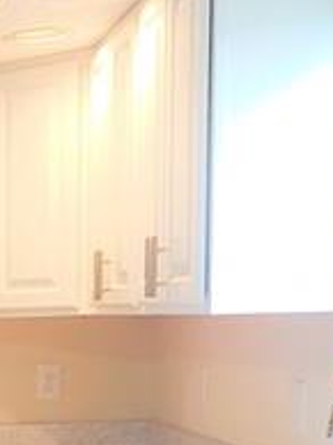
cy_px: 530
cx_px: -297
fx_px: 1324
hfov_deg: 12.8
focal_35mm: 103
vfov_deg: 18.2
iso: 160
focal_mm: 4.3
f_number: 2.4
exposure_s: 1/60
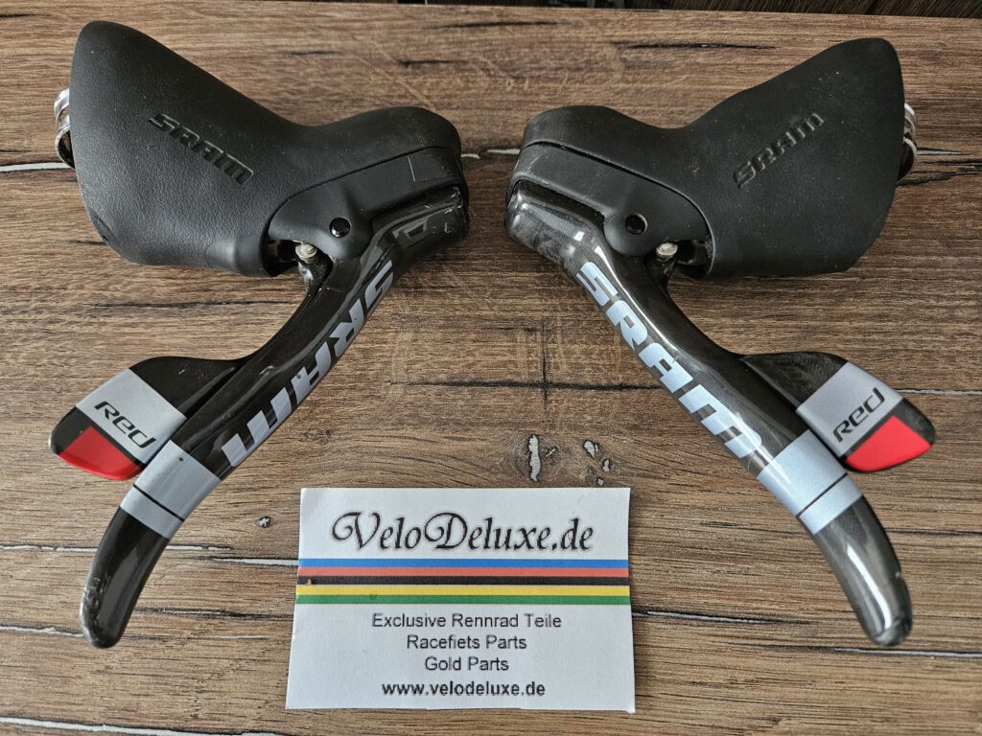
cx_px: 491
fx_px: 652
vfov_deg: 58.9
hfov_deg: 73.9
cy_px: 368
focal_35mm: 23
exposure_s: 1/100
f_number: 1.8
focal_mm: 5.4
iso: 800
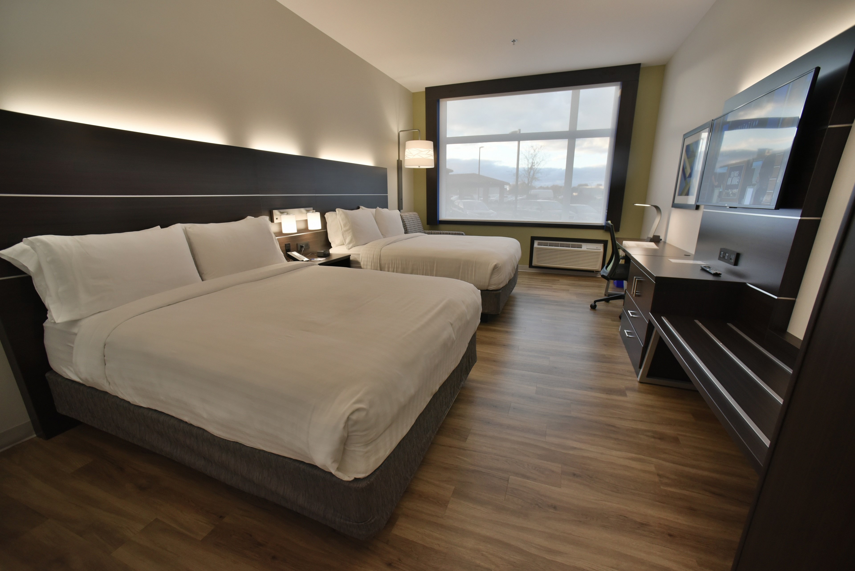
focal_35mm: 14
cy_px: 286
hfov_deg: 104.2
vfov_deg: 81.3
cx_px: 428
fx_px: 333
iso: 2000
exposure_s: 1/125
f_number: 5.6
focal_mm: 14
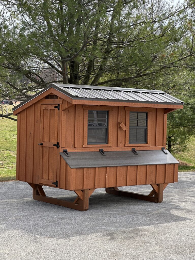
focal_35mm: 77
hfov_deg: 19.1
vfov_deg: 25.3
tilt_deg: -3.0
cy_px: 130
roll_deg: +0.0
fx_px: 578
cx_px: 98
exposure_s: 1/368
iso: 32
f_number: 2.8
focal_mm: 9
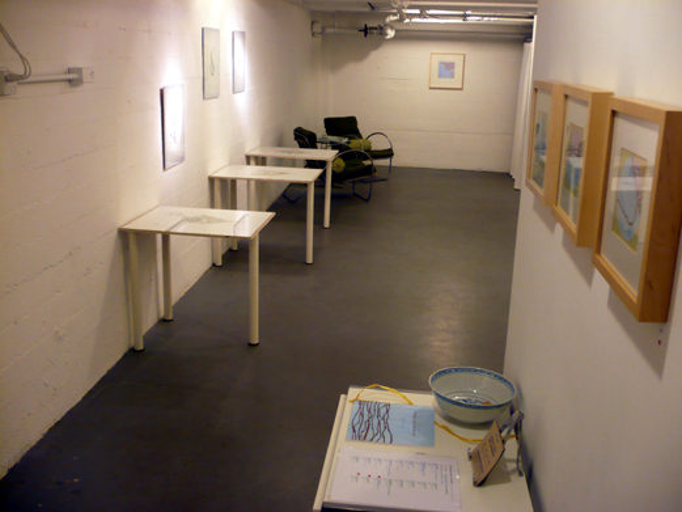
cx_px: 341
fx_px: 690
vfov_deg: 40.7
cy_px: 256
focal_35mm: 35
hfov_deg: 52.6
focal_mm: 5.8
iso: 200
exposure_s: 1/25
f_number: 2.8
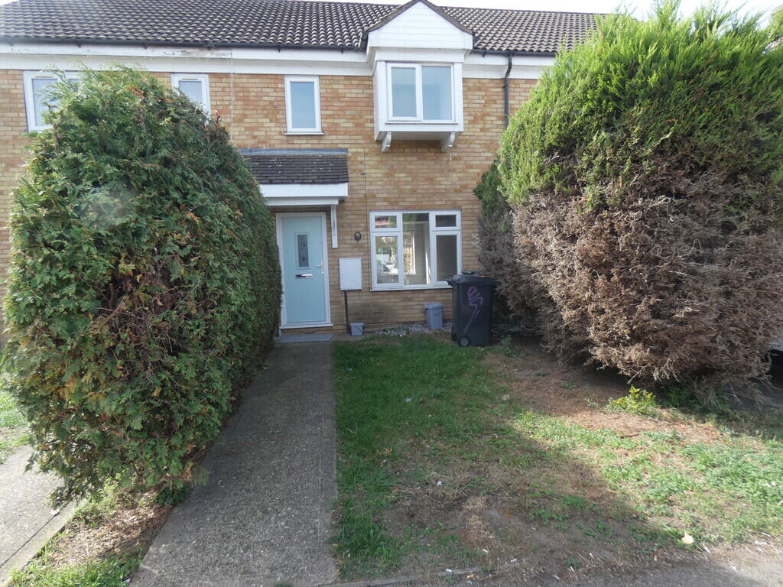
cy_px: 294
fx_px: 452
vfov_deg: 66.0
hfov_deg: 81.7
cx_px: 392
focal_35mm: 20
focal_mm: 3.6
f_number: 2.8
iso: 80
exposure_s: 1/320
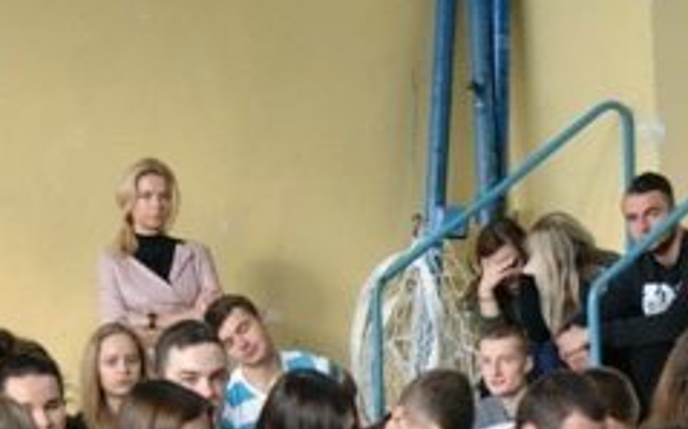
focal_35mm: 205
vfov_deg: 6.3
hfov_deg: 10.2
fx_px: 3841
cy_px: 561
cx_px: 527
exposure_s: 1/80
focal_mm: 50
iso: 400
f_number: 5.6
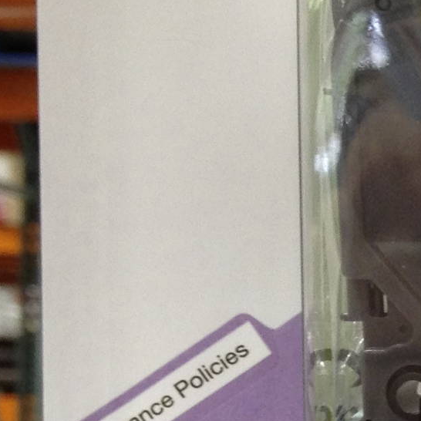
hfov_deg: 8.8
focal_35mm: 185
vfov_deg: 9.3
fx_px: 2546
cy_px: 535
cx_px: 932
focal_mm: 4.28
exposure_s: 1/30
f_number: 2.4
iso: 64
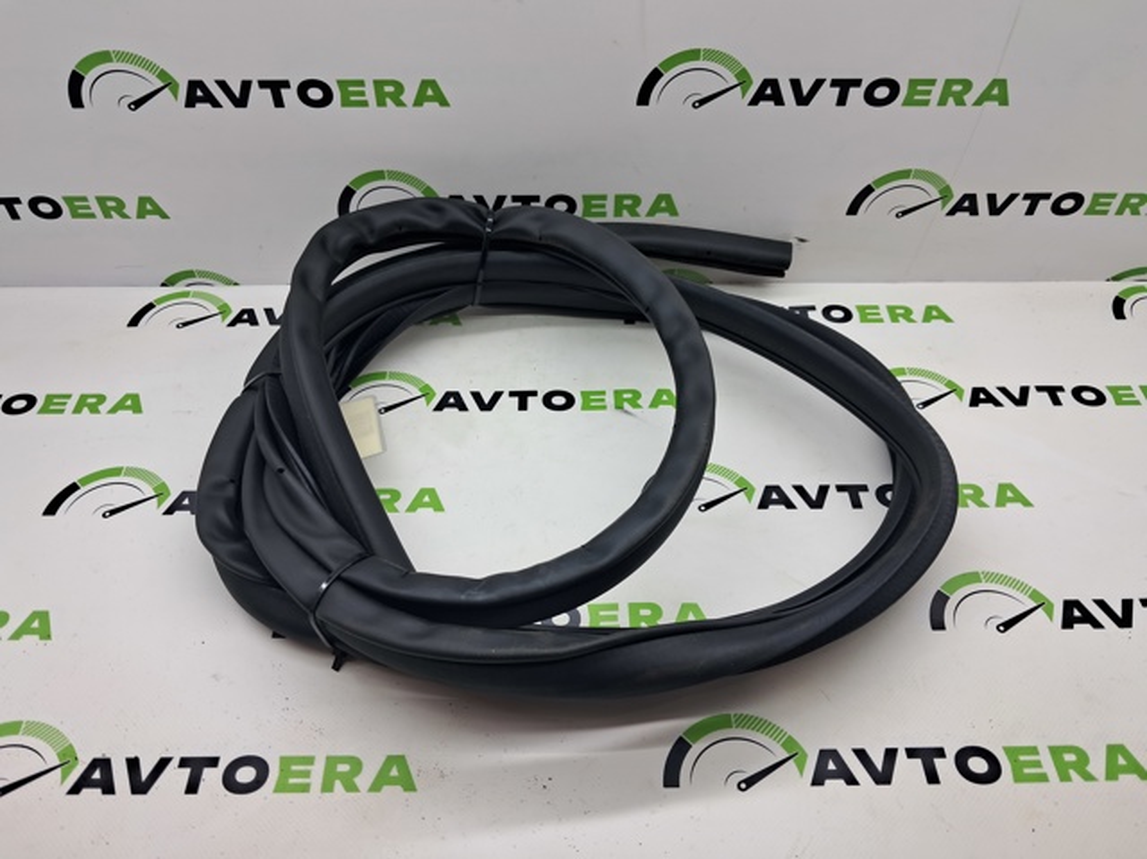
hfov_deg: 65.4
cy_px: 430
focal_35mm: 27
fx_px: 894
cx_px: 574
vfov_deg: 51.3
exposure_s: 1/100
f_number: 1.8
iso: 50
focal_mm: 4
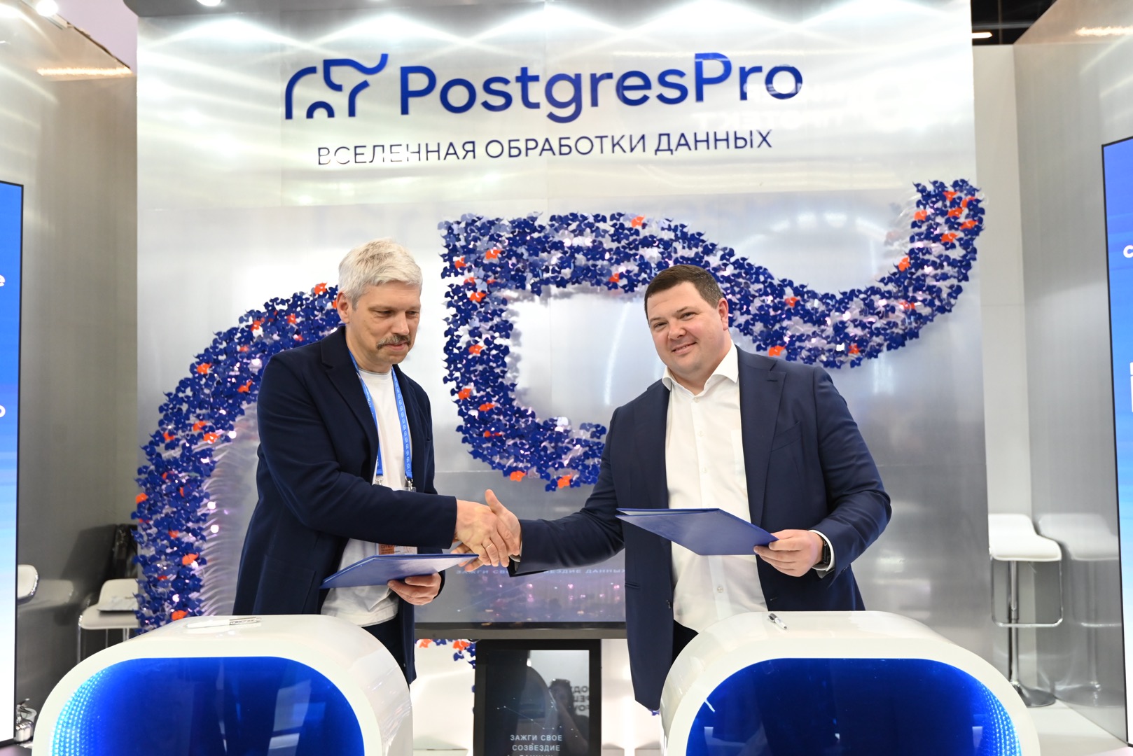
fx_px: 1007
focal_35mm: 32
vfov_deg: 41.1
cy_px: 378
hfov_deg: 58.7
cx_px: 566
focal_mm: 32
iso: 1600
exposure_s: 1/200
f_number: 4
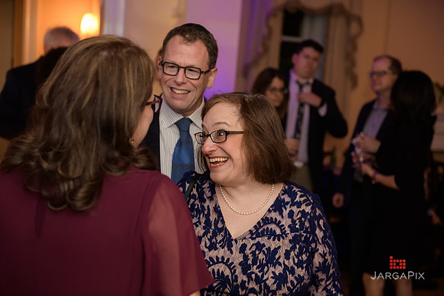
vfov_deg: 24.2
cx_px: 222
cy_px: 148
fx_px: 691
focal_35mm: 56
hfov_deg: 35.6
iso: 800
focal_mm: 56
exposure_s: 1/125
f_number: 3.2
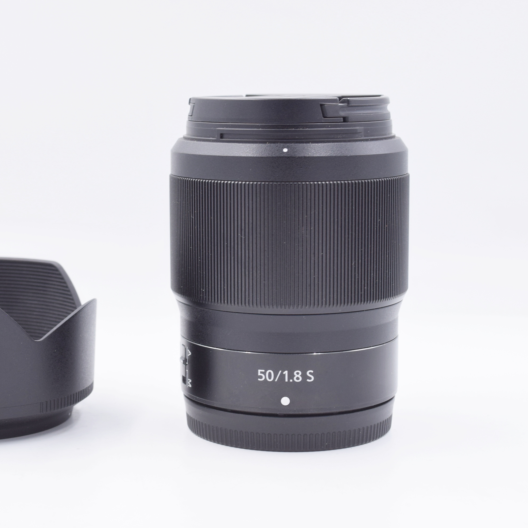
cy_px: 265
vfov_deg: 20.4
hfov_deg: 20.3
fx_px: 1467
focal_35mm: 85
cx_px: 185
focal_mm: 44
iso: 400
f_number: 8
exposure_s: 1/100
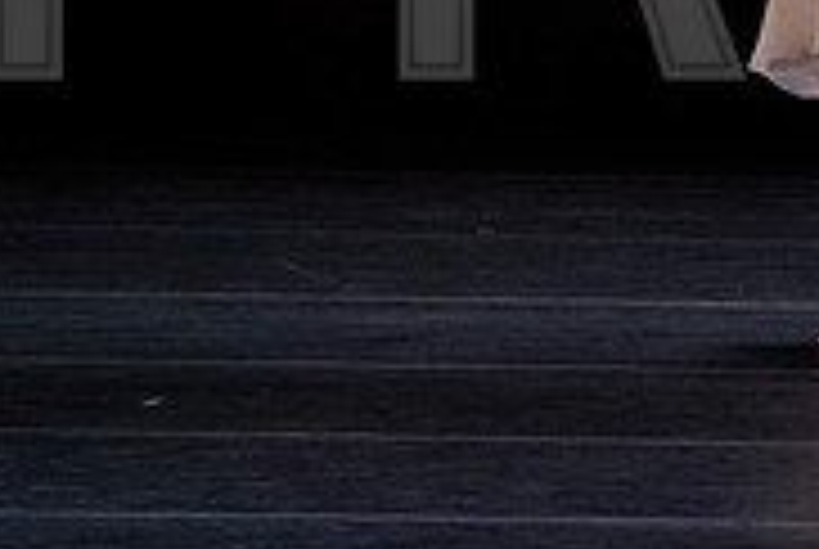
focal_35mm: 1274
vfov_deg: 1.1
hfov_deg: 1.6
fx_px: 29030
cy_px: -110
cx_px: 981
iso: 12800
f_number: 14
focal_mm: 400
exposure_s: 1/320
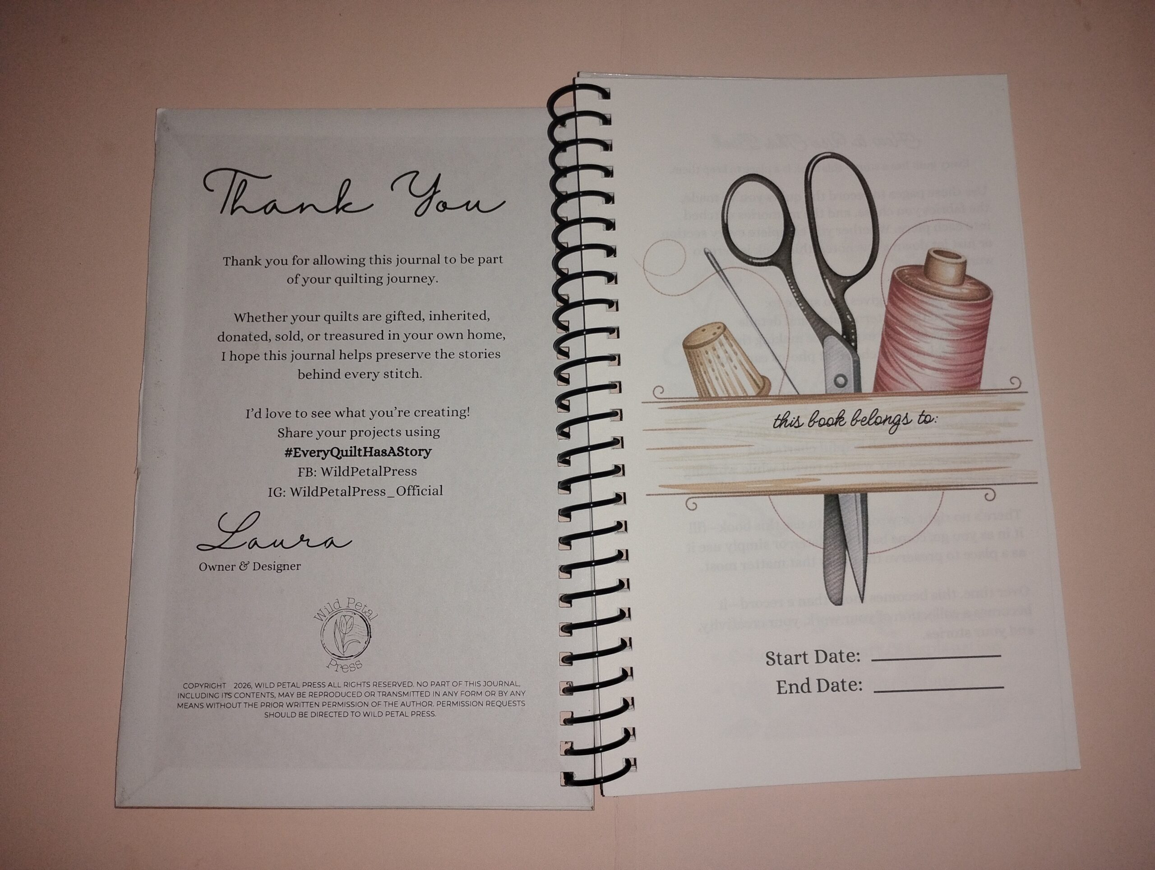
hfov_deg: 63.4
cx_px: 578
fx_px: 936
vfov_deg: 49.9
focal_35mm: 28
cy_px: 435
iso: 344
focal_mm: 4.26
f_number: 1.8
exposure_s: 1/120
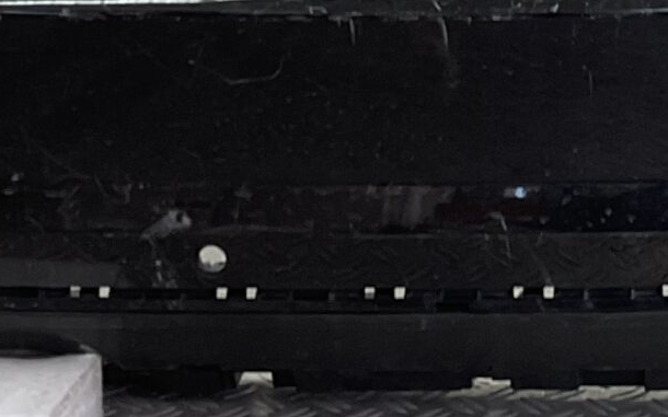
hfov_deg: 16.0
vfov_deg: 9.8
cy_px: -209
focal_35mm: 129
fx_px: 2348
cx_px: 617
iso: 16
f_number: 1.8
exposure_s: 1/125
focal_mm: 3
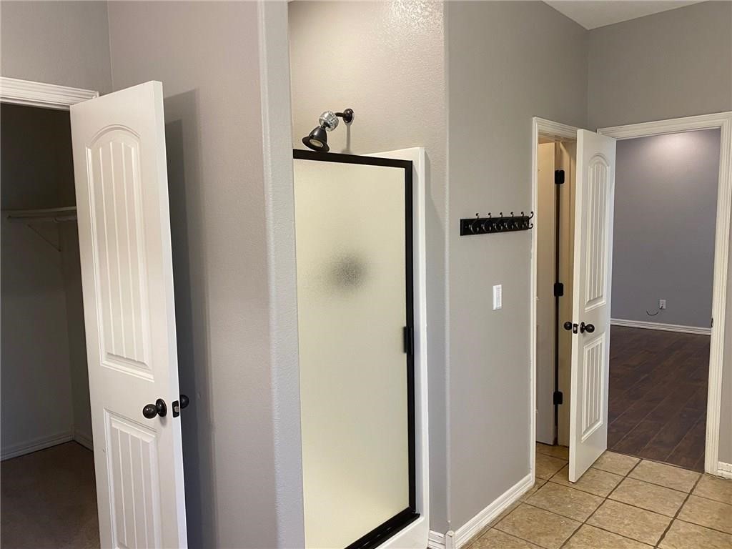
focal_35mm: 26
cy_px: 274
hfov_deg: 67.3
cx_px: 366
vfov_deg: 53.1
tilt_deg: -5.1
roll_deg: +1.2
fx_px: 550
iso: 100
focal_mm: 4.25
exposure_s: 1/60
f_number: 1.8
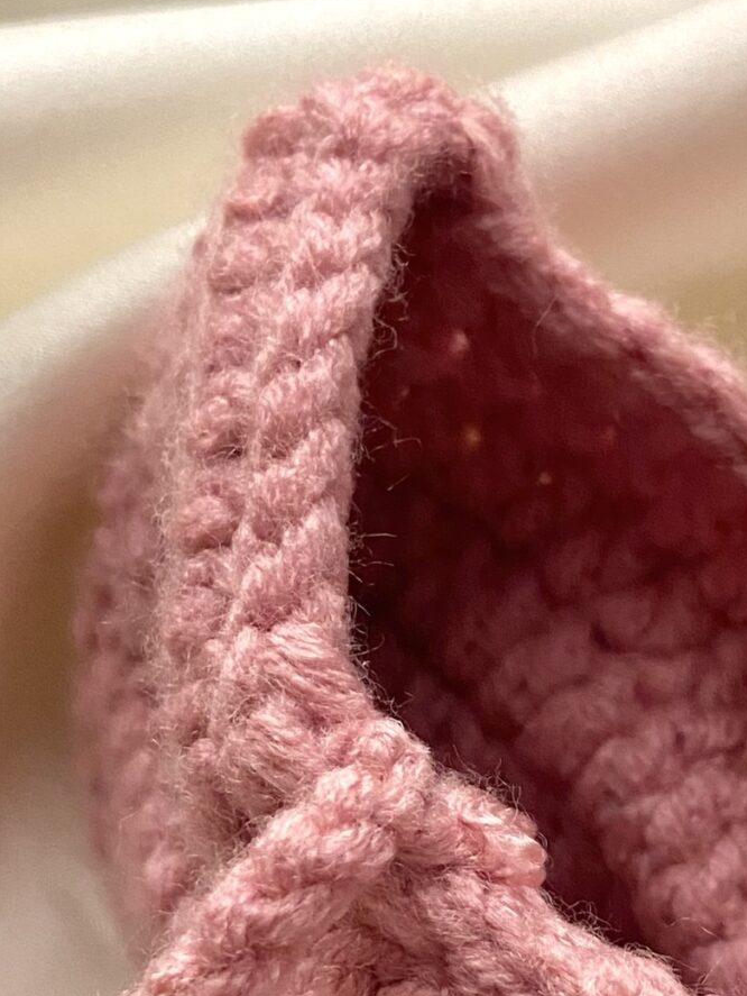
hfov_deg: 19.0
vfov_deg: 25.1
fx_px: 2156
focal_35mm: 75
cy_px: 908
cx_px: 788
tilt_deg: -67.4
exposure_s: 1/60
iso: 400
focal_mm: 4.25
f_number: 1.8
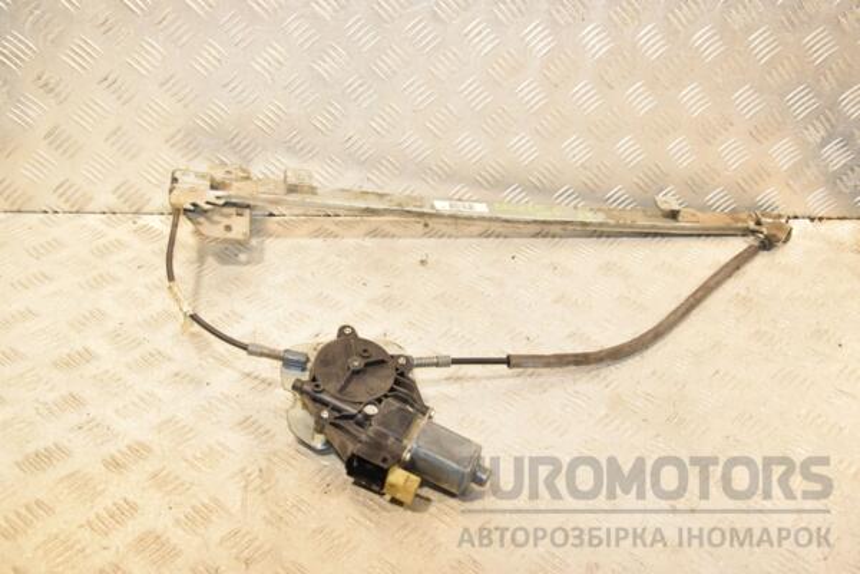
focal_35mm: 42
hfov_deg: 46.4
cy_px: 287
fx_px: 1003
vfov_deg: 31.9
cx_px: 430
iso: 1600
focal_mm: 28
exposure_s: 1/200
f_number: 7.1
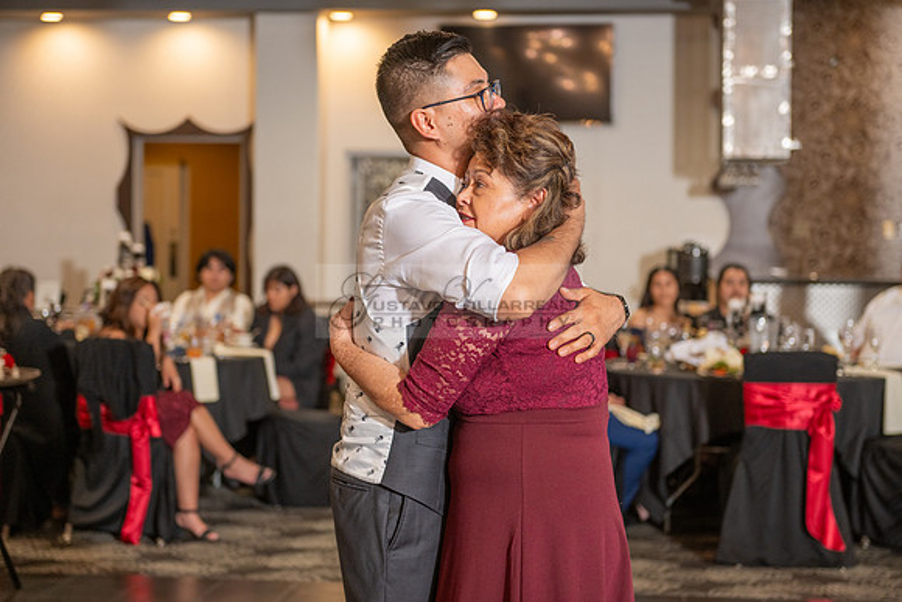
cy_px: 301
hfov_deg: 28.8
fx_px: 1754
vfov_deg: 19.5
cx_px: 451
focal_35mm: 70
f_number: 3.5
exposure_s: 1/125
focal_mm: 70
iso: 800
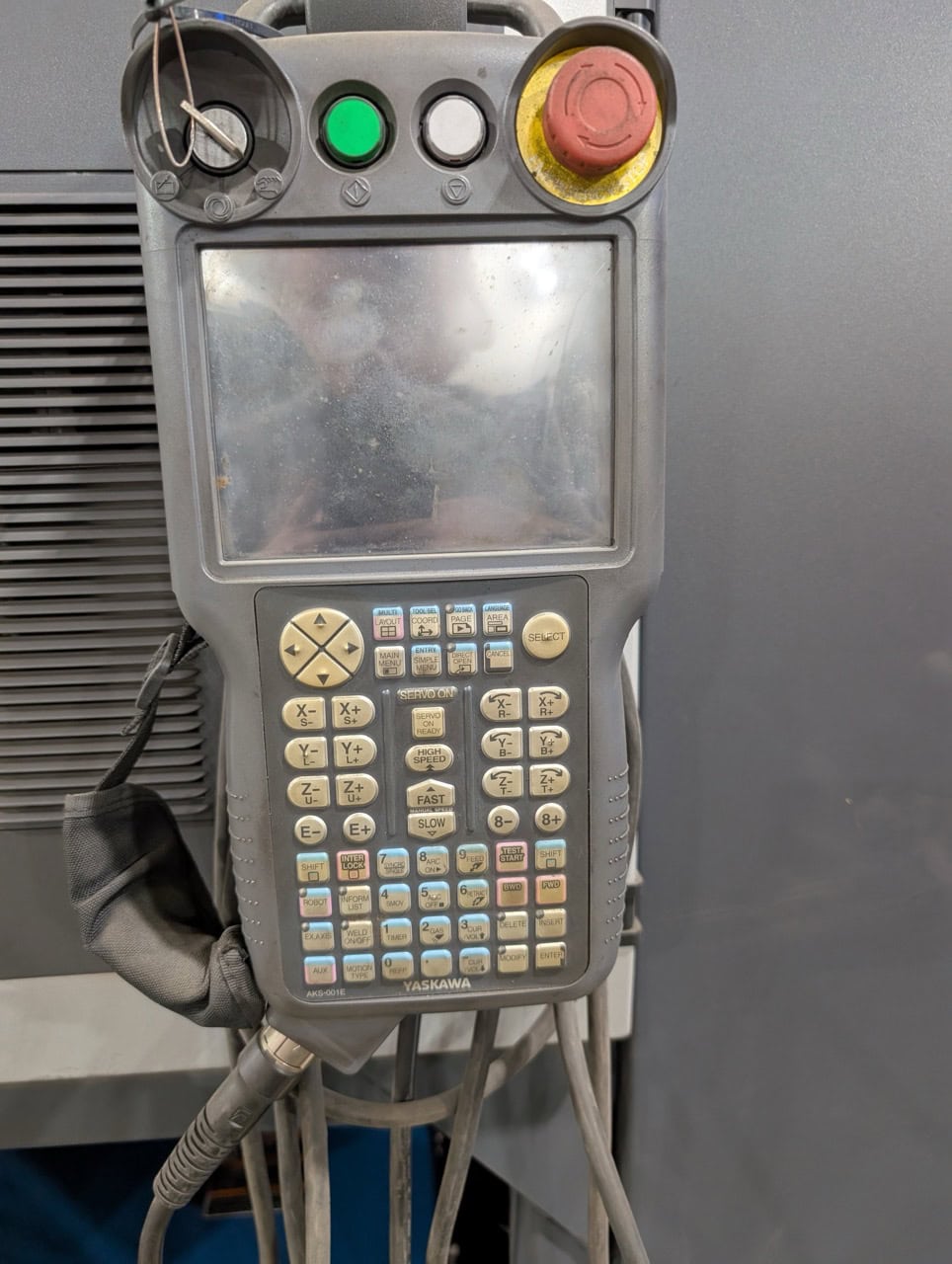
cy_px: 632
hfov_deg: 56.9
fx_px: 878
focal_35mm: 24
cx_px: 476
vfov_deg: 71.5
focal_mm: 6.9
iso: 462
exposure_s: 1/54
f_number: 1.7
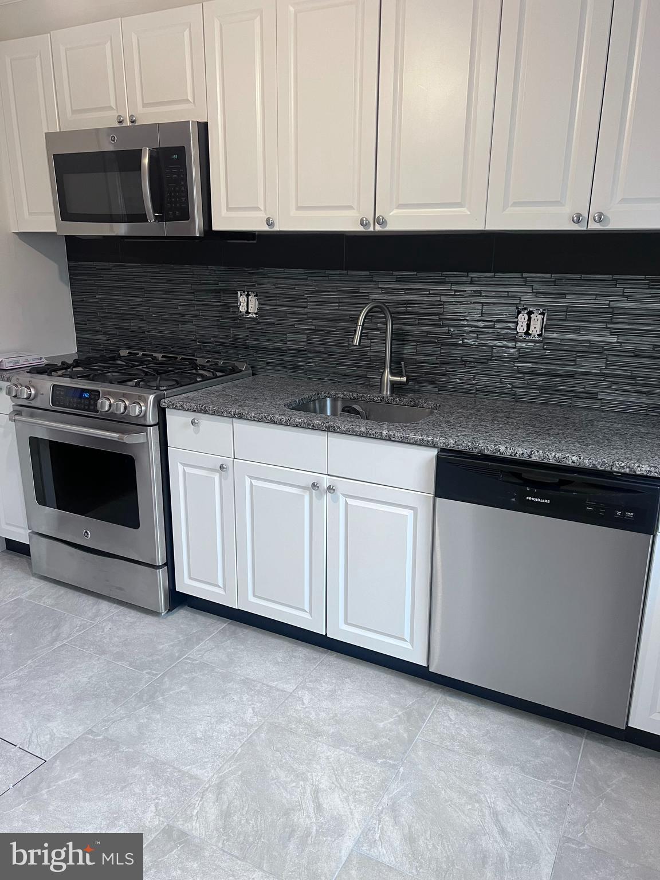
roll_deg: -1.1
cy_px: 440
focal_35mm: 26
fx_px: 661
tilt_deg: -15.0
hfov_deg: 53.1
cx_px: 330
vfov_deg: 67.3
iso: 125
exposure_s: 1/60
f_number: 1.5
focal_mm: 5.7
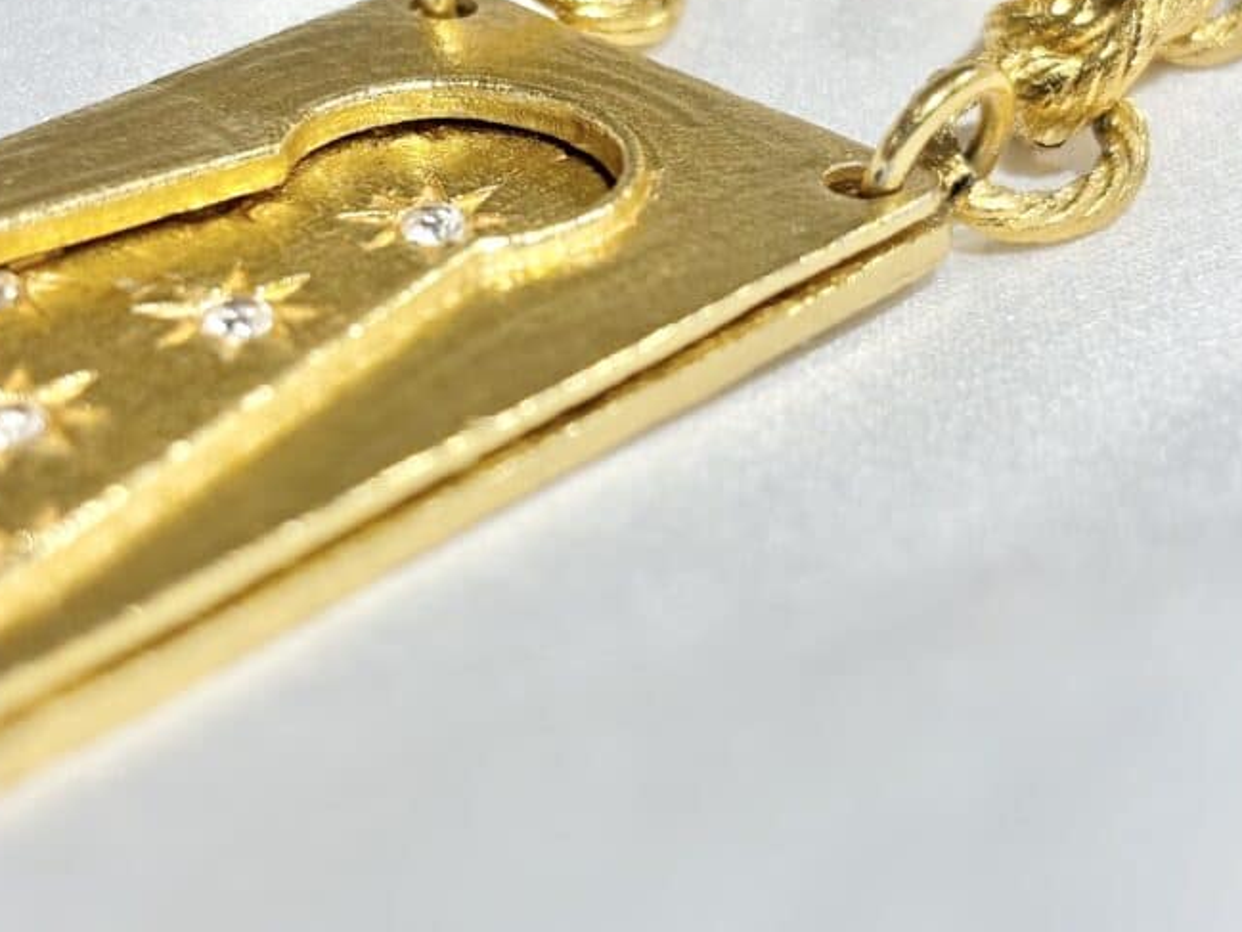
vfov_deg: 18.0
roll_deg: +7.6
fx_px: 2943
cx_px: 586
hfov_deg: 23.8
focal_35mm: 82
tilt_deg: -35.4
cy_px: 339
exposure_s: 1/242
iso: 32
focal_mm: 5.96
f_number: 1.6
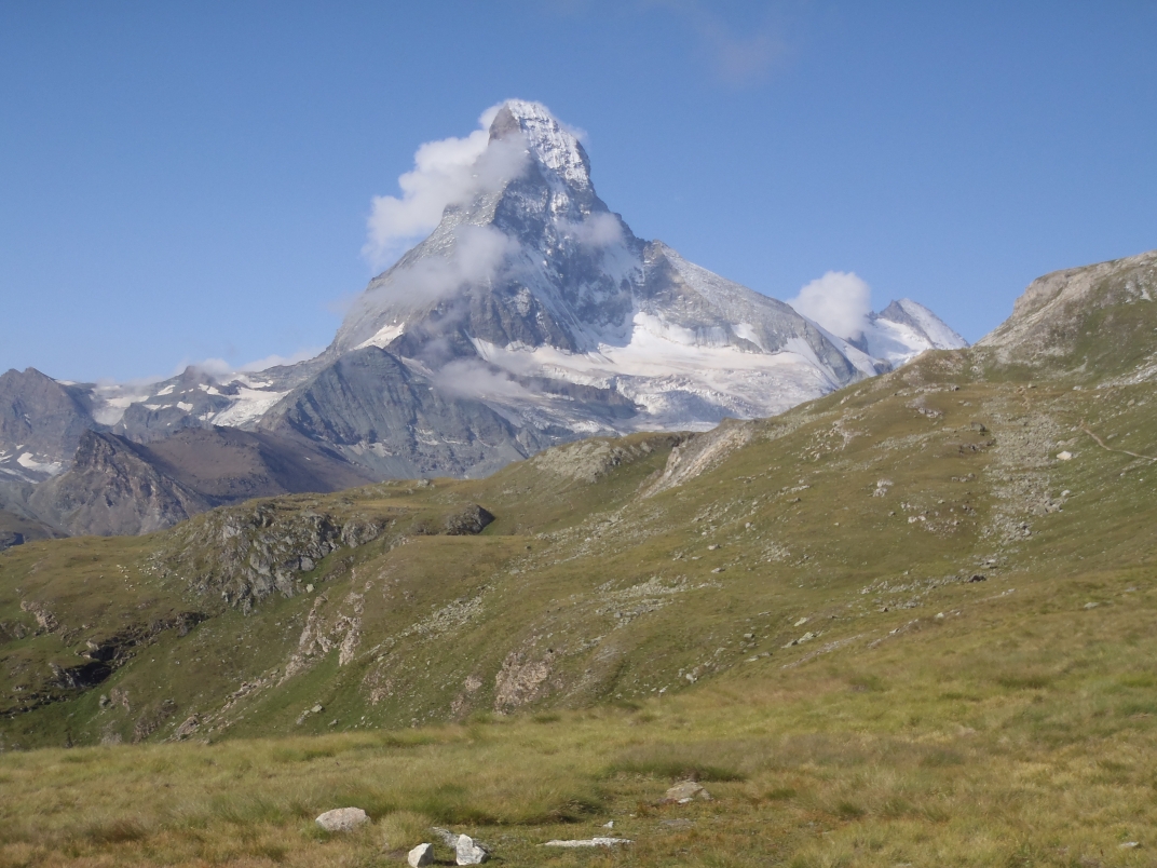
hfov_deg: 38.9
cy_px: 434
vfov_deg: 29.7
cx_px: 578
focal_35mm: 49
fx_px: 1638
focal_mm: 8.89
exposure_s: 1/500
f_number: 5.6
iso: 80
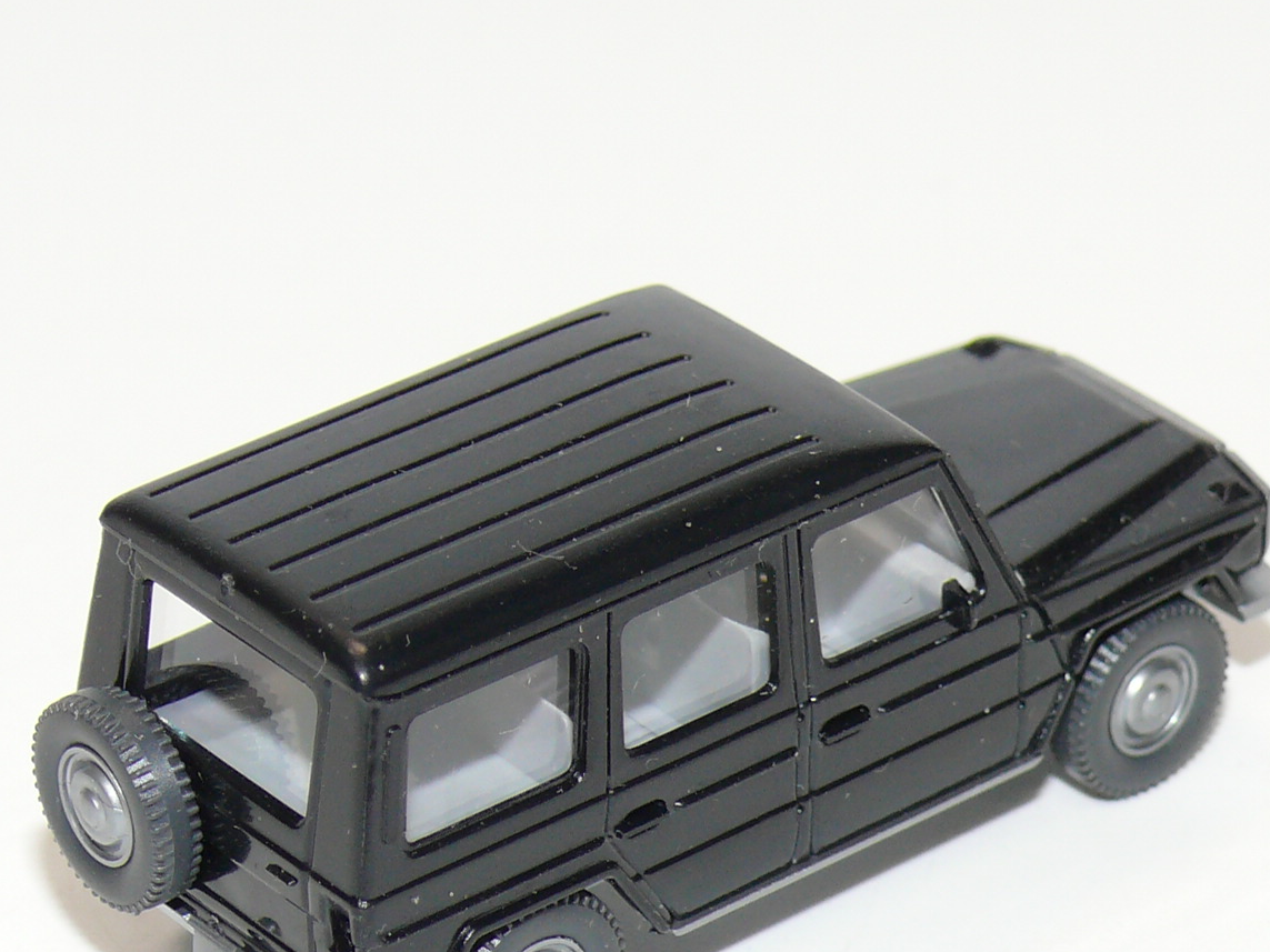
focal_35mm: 189
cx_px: 602
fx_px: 6933
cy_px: 625
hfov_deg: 10.5
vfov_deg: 7.9
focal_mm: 16.2
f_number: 4
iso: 100
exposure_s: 1/30
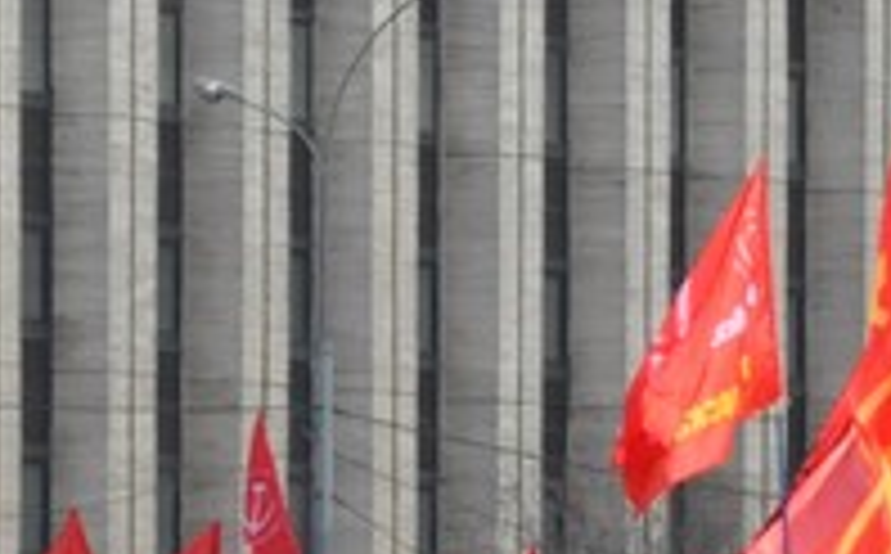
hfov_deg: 1.5
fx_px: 33574
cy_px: 608
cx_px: 706
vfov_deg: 0.9
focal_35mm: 1385
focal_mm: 155
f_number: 9
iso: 1000
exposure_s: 1/1250
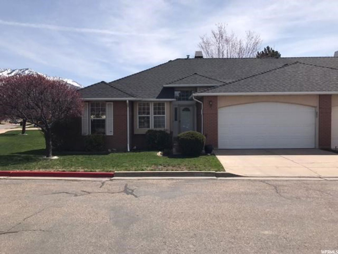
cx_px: 169
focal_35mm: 28
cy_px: 127
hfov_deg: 63.4
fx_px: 273
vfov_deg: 49.7
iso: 20
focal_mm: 3.99
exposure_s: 1/3546
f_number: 1.8
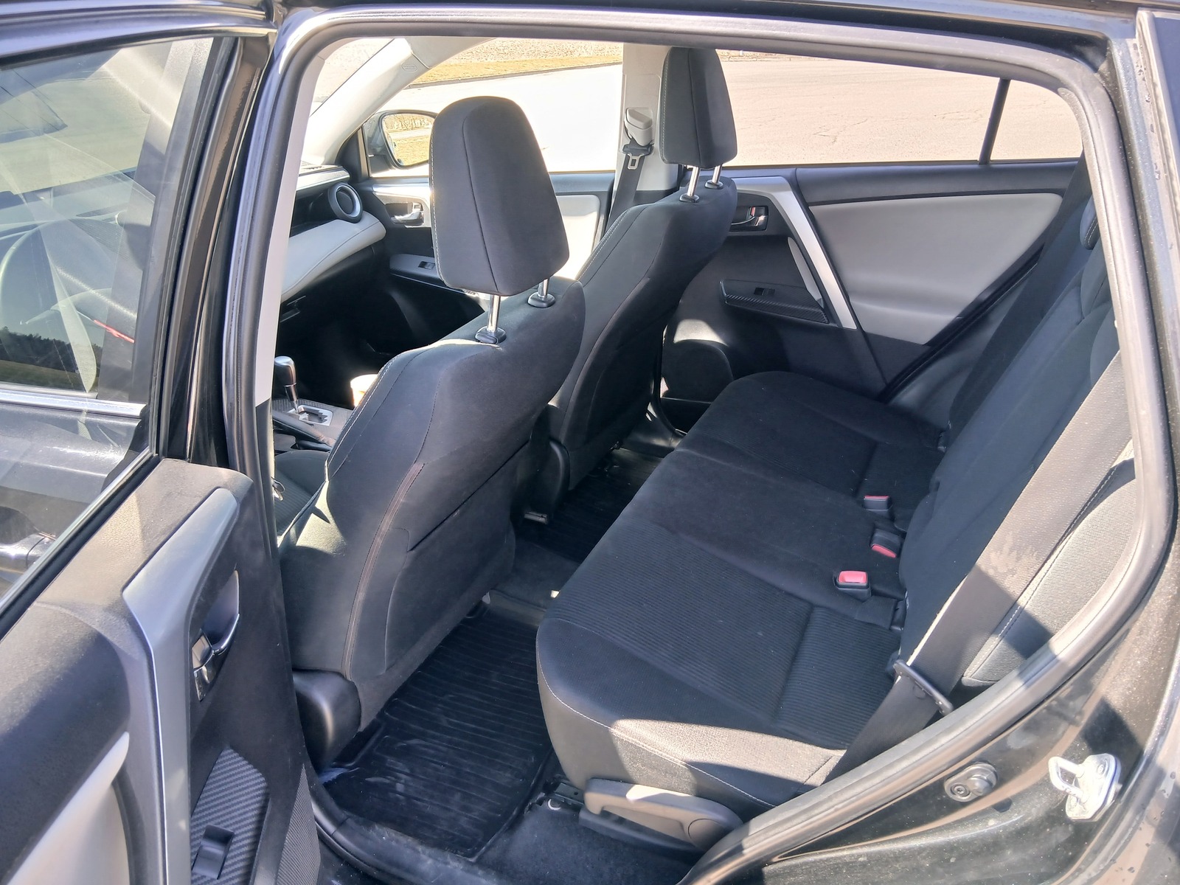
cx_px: 590
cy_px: 442
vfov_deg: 53.1
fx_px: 886
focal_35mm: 26
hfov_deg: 67.3
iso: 80
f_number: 1.8
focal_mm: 3.98
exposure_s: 1/50
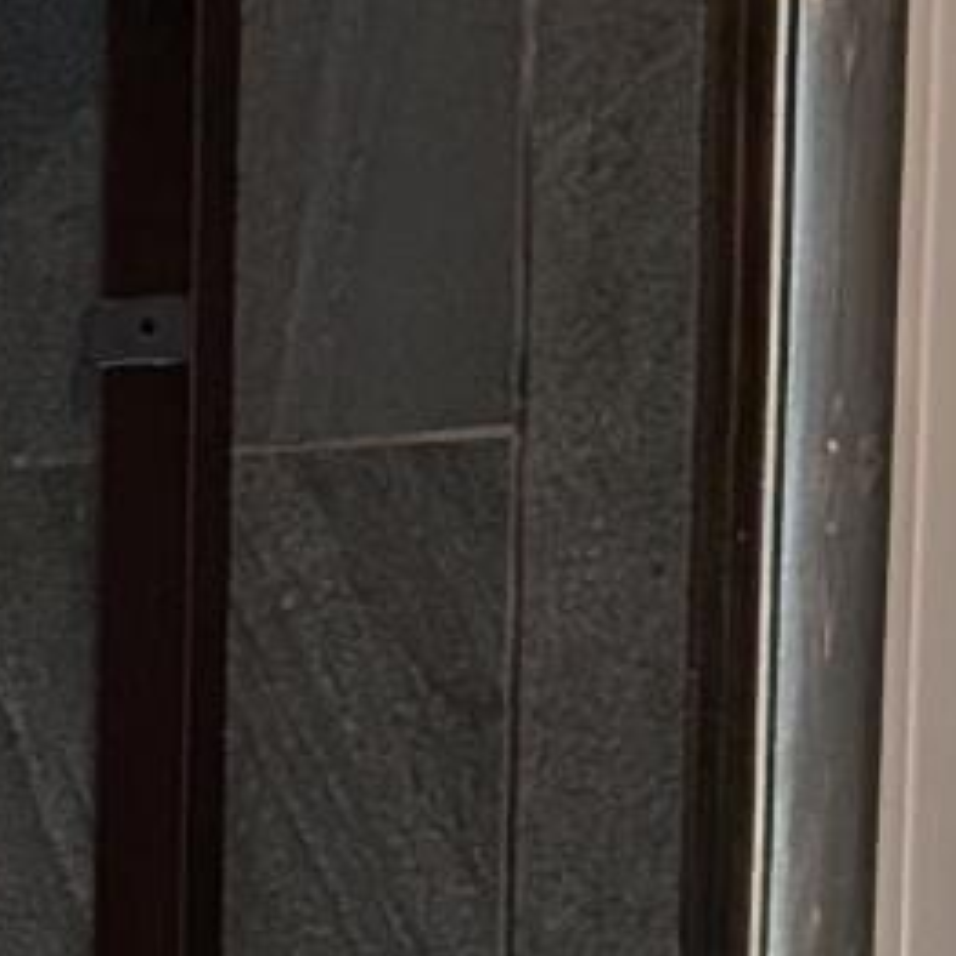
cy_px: 1514
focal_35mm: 162
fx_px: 5062
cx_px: -1109
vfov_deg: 10.4
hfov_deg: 9.8
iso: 26
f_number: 1.7
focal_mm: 4.53
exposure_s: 1/190
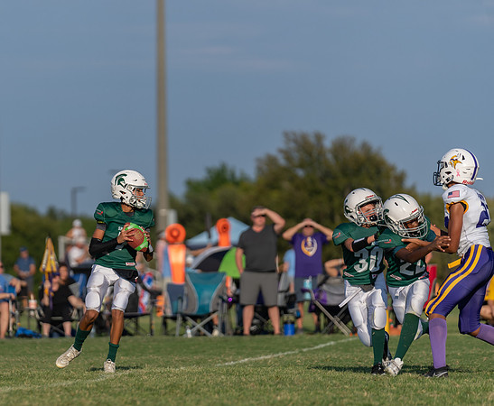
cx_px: 128
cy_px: 243
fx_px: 4061
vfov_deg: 5.7
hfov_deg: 7.0
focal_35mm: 275
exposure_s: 1/2000
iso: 100
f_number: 2.8
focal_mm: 200
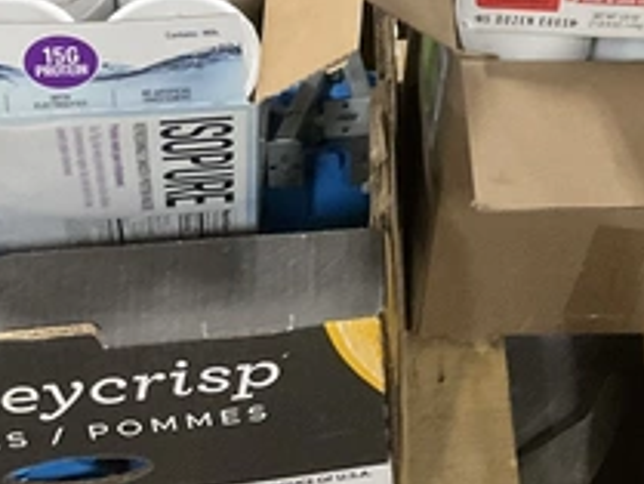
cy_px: -76
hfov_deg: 17.9
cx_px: 792
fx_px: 1936
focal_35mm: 104
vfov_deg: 13.9
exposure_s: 1/60
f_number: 1.8
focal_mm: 3
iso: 200
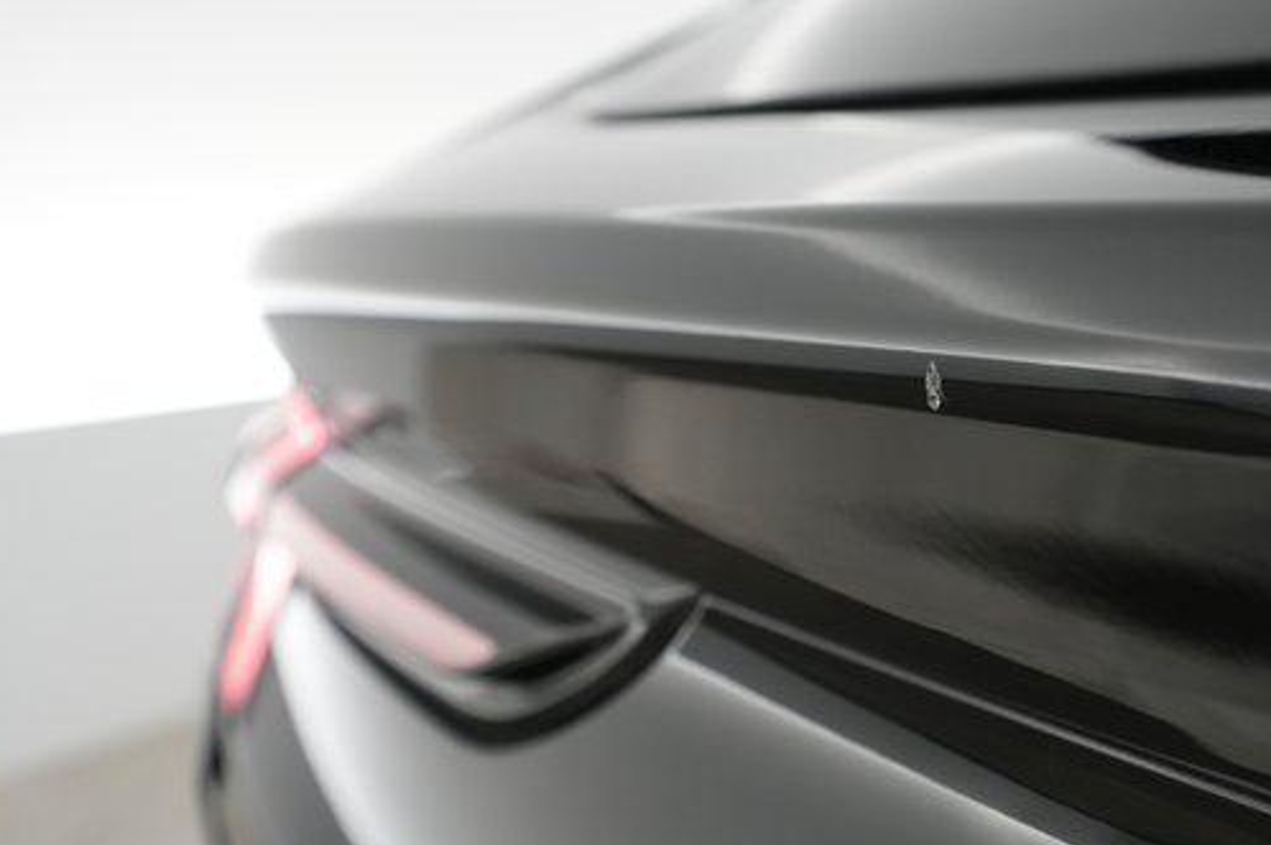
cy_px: 350
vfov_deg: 36.7
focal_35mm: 36
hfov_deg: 52.9
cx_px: 743
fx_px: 1270
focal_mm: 28
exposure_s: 1/100
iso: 3200
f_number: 4.5
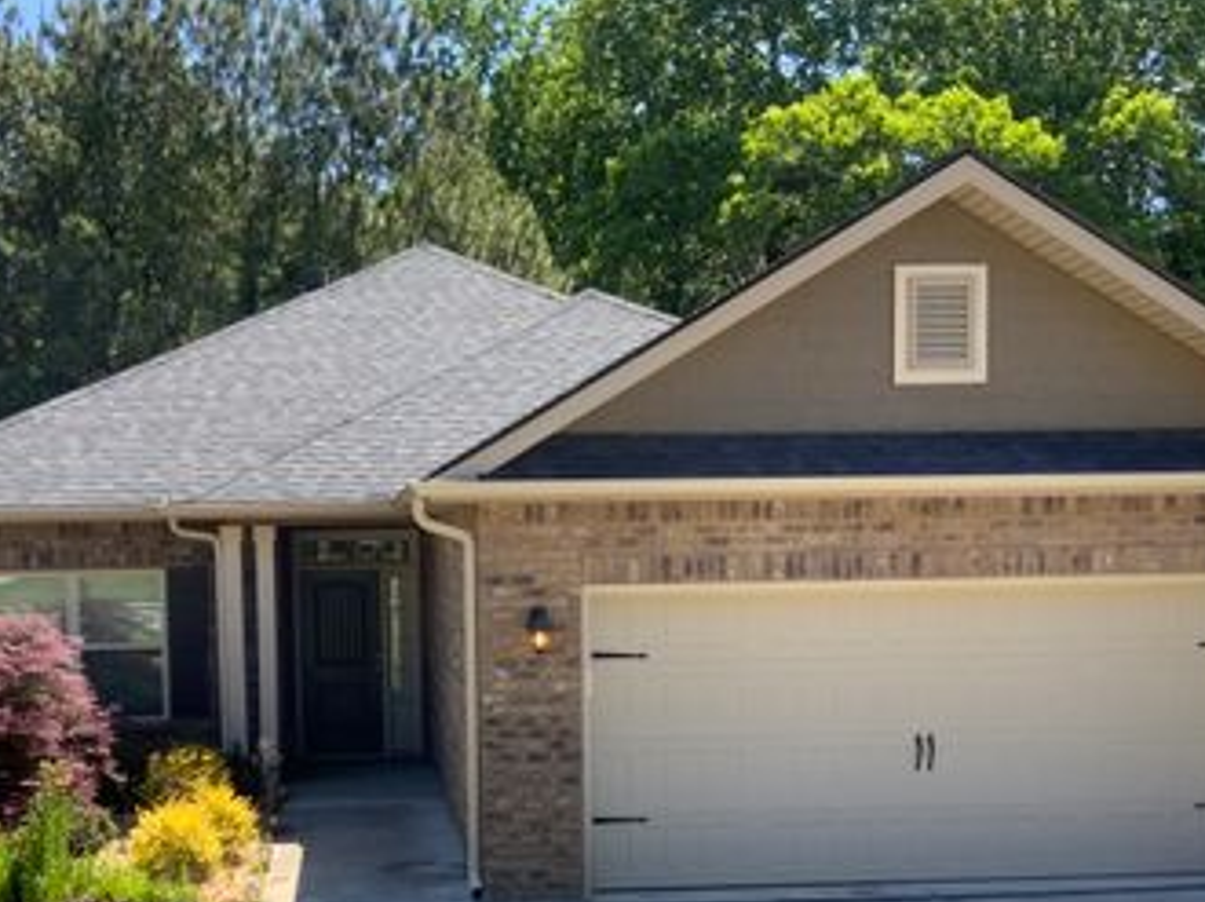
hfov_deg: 42.7
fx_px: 1531
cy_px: 670
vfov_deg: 32.3
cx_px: 471
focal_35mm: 44
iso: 16
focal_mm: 3
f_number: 1.8
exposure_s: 1/855
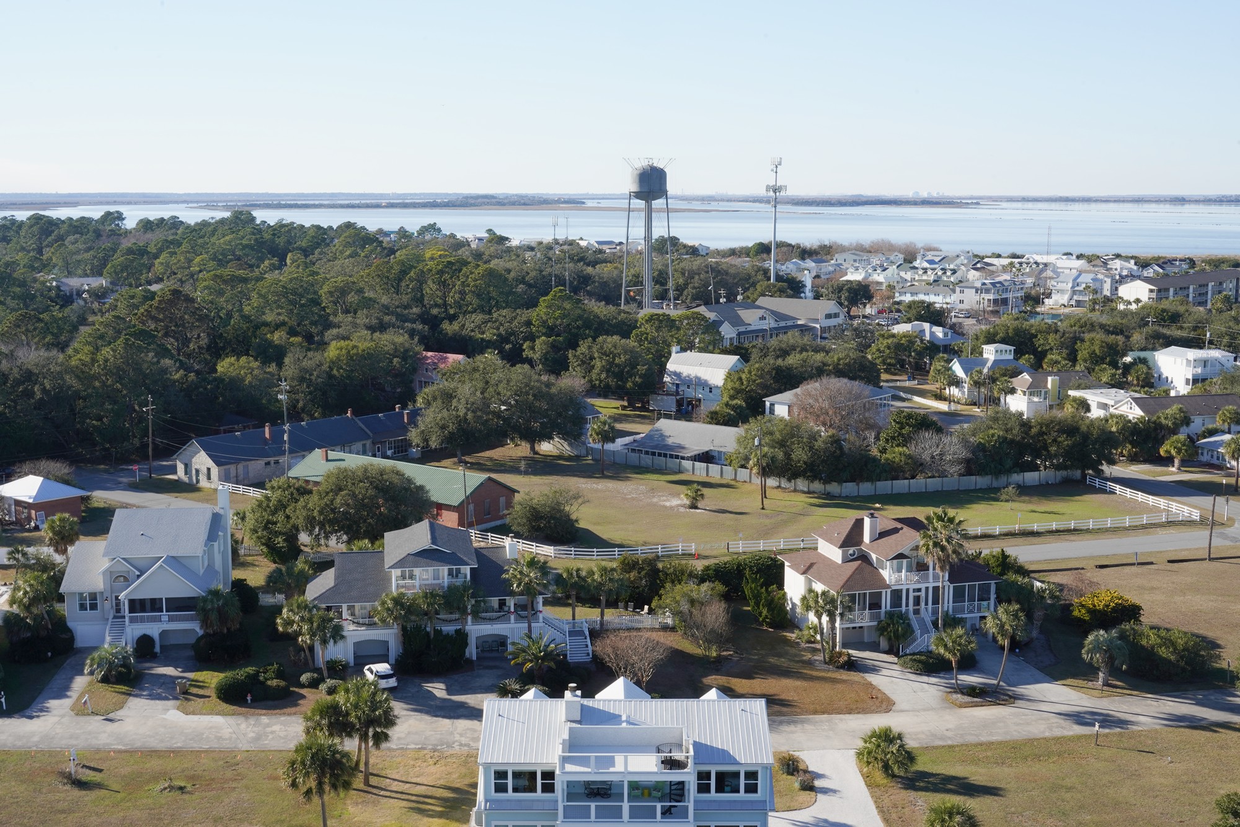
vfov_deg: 30.5
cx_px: 620
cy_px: 414
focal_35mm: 44
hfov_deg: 44.5
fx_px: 1516
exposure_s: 1/80
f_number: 22
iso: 320
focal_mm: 44
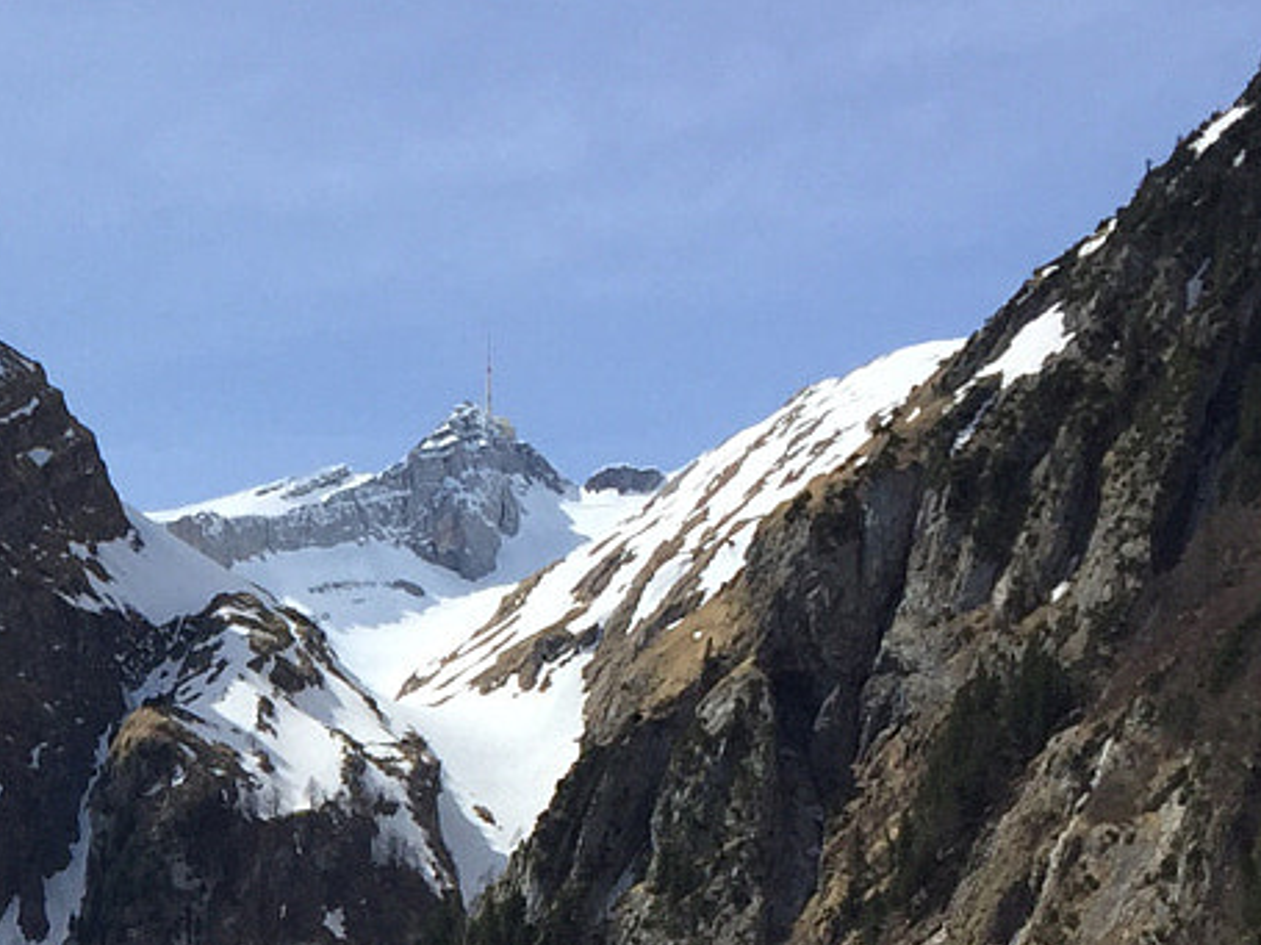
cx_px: -399
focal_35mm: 102
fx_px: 3715
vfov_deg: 13.8
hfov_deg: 17.9
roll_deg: +0.2
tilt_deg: +1.6
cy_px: 1341
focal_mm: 4.15
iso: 32
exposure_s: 1/2825
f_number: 2.2
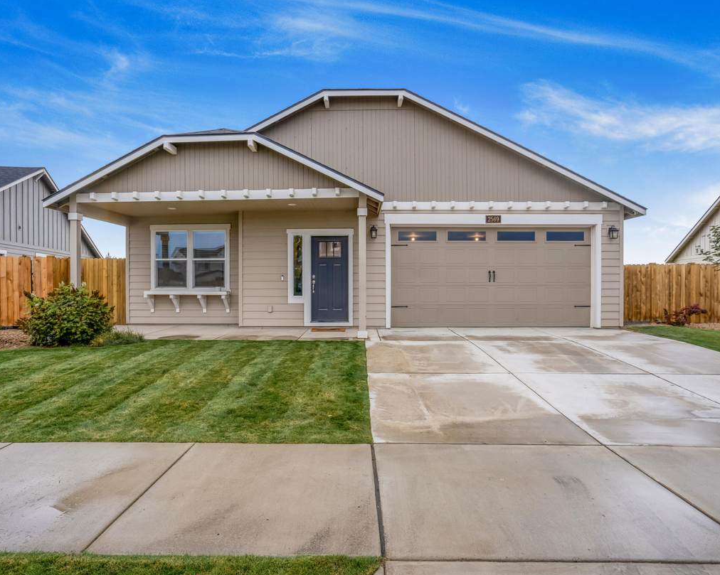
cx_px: 349
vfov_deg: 70.8
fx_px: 405
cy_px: 291
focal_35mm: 19
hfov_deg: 83.3
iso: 160
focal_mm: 16
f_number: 9
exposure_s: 1/30
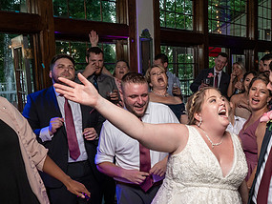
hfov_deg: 37.7
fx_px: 369
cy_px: 138
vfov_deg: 30.6
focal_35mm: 47
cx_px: 246
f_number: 5.6
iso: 2000
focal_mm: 24
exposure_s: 1/200
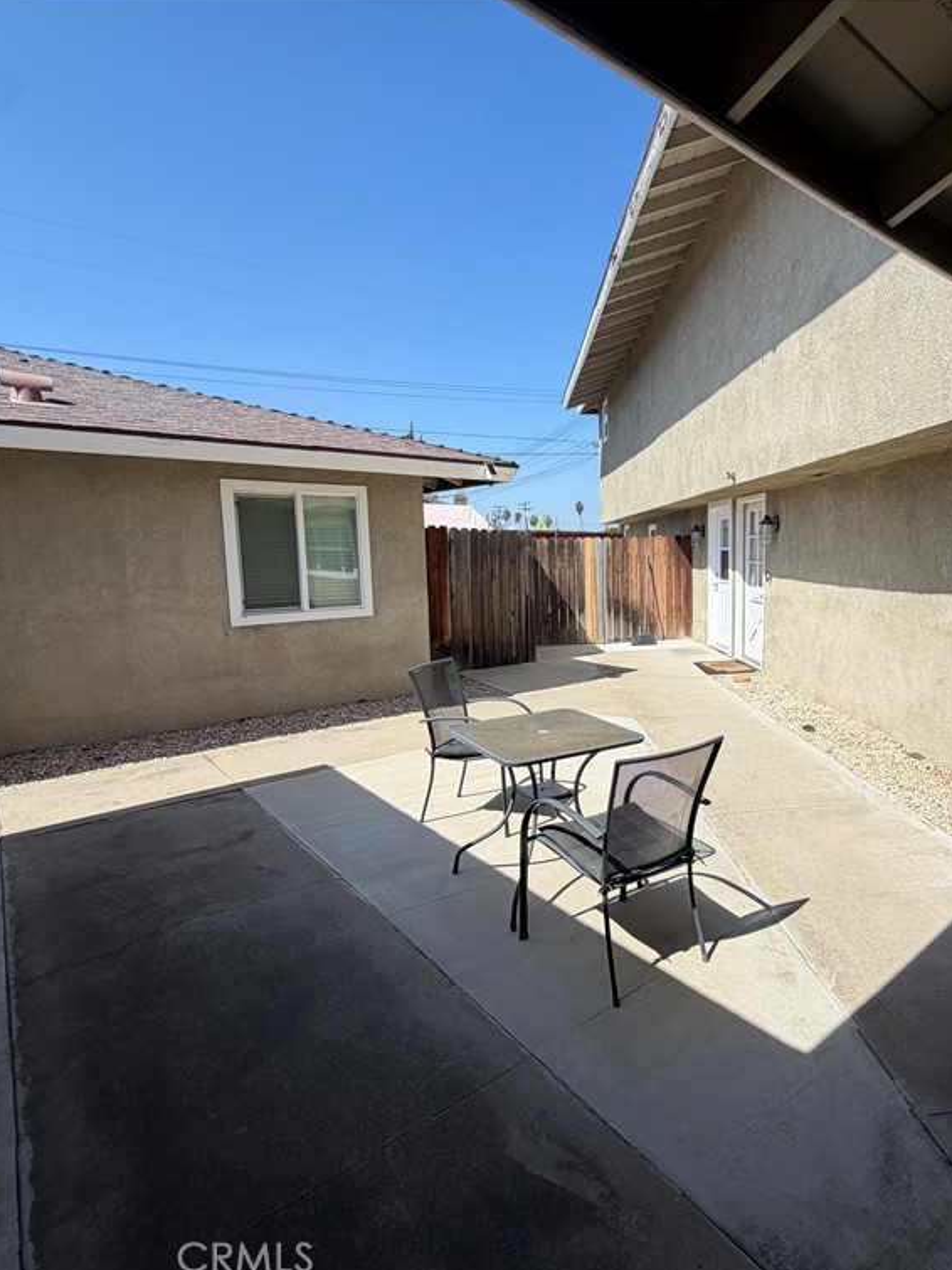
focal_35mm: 19
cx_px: 611
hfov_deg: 67.3
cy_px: 636
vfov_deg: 84.7
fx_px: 697
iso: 25
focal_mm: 2.22
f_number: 2.2
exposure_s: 1/770
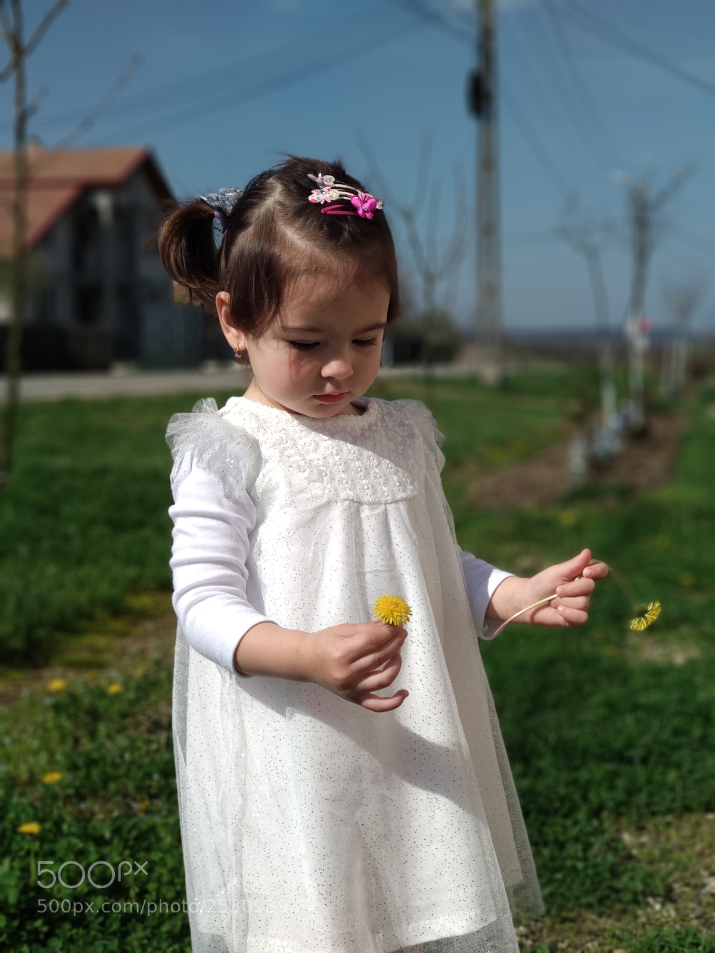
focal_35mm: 52
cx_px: 358
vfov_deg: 36.8
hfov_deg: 28.0
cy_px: 476
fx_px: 1432
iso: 100
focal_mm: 5.99
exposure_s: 1/1379
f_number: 2.6
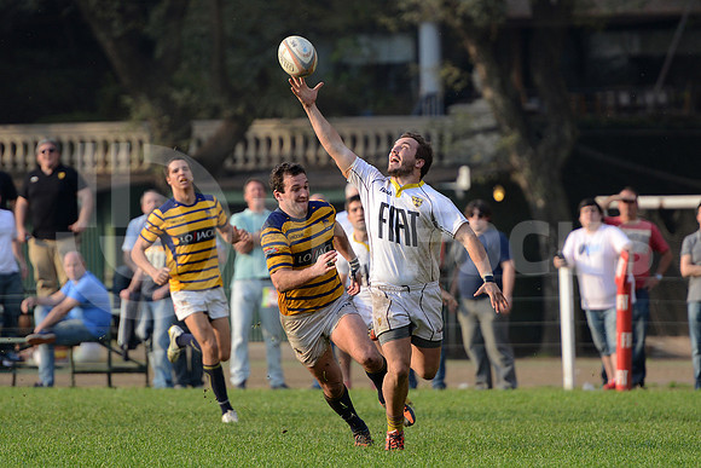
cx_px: 350
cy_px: 234
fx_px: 5258
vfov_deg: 5.1
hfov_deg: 7.6
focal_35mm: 270
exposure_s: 1/800
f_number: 4
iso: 500
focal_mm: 270
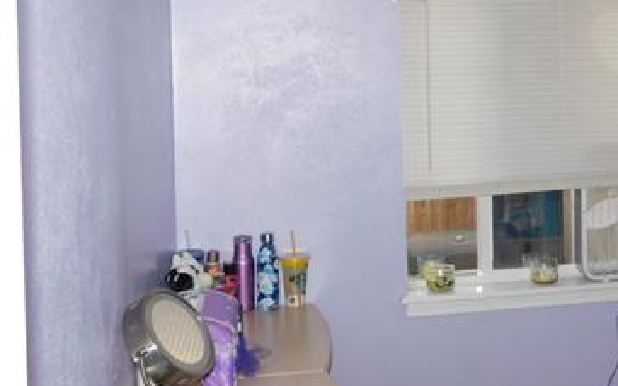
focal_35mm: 56
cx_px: 538
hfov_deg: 34.5
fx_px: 943
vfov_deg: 23.0
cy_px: 106
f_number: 3.2
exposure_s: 1/30
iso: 200
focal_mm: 5.3
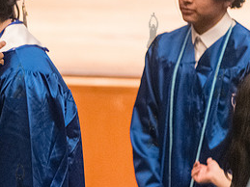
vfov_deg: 2.8
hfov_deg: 3.8
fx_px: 3790
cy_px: 73
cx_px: -29
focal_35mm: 525
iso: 8000
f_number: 2.8
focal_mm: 185
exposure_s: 1/125
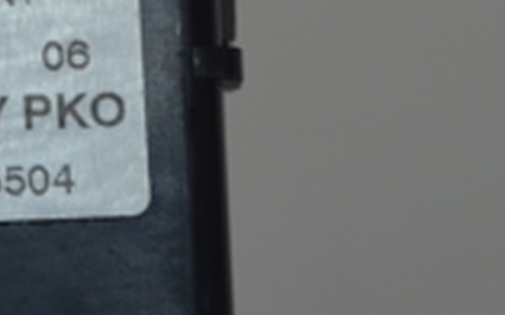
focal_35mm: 342
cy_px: -11
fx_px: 4706
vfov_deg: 3.8
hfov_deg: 6.0
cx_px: -399
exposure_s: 1/60
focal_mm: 55
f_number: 5.6
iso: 500
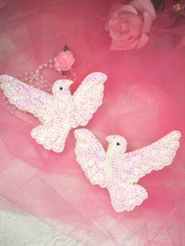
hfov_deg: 31.5
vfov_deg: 41.2
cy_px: 123
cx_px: 92
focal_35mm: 46
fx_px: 328
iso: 80
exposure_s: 1/250
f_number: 4.7
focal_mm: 8.3
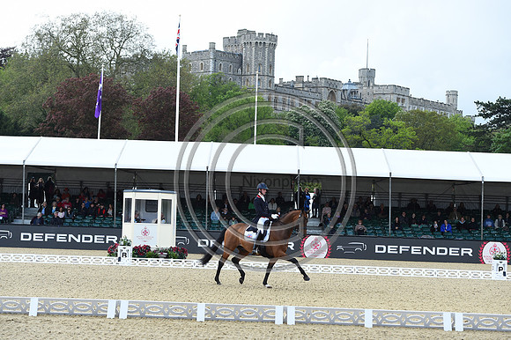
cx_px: 256
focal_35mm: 90
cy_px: 170
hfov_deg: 22.6
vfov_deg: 15.2
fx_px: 1277
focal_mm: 90
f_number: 5
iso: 720
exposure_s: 1/1600
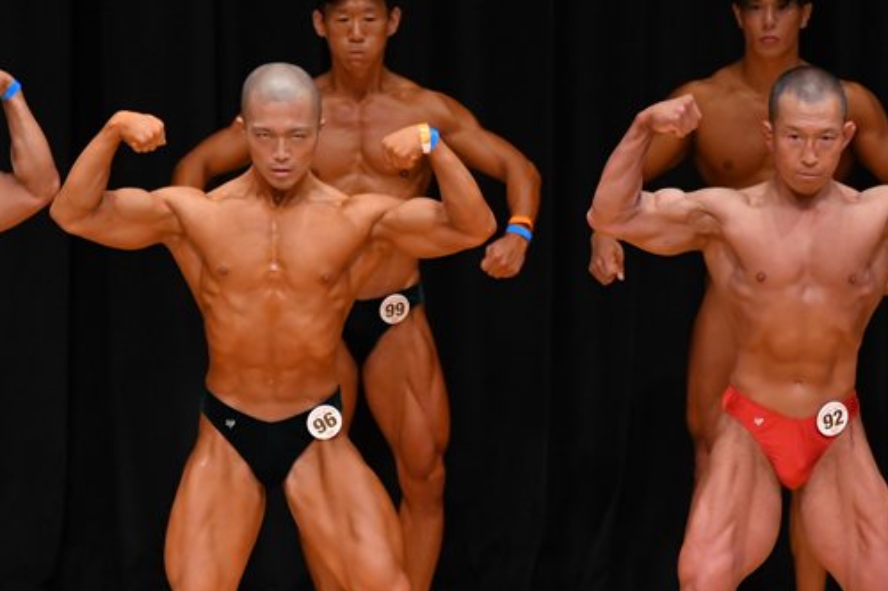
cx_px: 490
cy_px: 445
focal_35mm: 443
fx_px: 10920
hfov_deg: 4.7
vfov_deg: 3.1
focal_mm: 190
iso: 3200
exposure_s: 1/400
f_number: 5.6
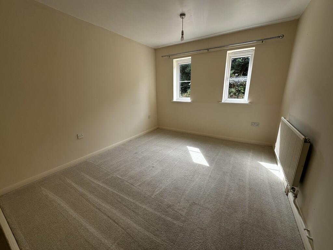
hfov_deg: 102.1
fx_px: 135
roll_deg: +0.8
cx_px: 166
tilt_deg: -15.6
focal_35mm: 14
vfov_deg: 85.7
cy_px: 125
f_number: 2.2
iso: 40
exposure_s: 1/99
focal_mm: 2.22
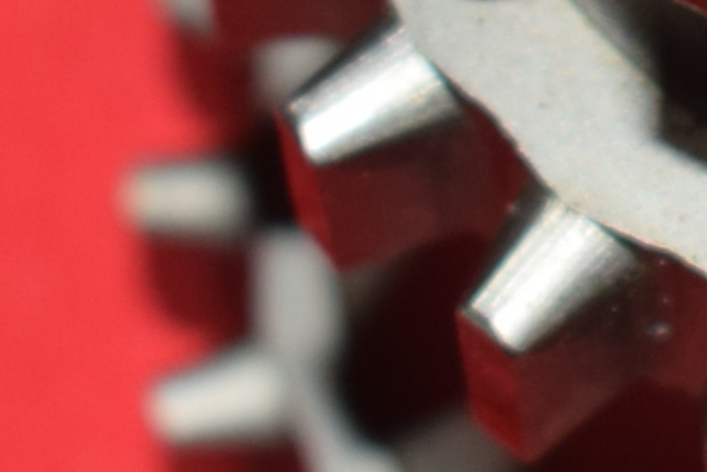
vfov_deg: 4.2
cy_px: -254
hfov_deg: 6.3
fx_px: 6367
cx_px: 1026
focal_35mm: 324
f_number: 5
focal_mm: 32
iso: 400
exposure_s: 1/200
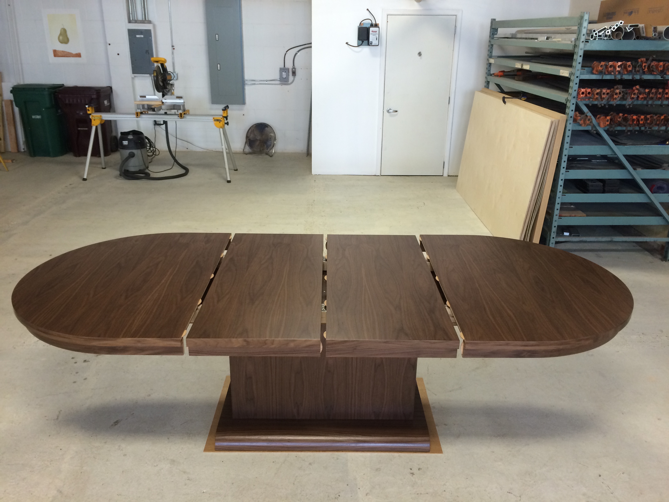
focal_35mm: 29
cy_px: 251
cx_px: 334
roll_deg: -0.8
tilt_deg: -21.8
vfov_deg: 48.2
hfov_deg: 61.7
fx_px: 560
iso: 50
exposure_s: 1/30
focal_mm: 4.15
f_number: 2.2
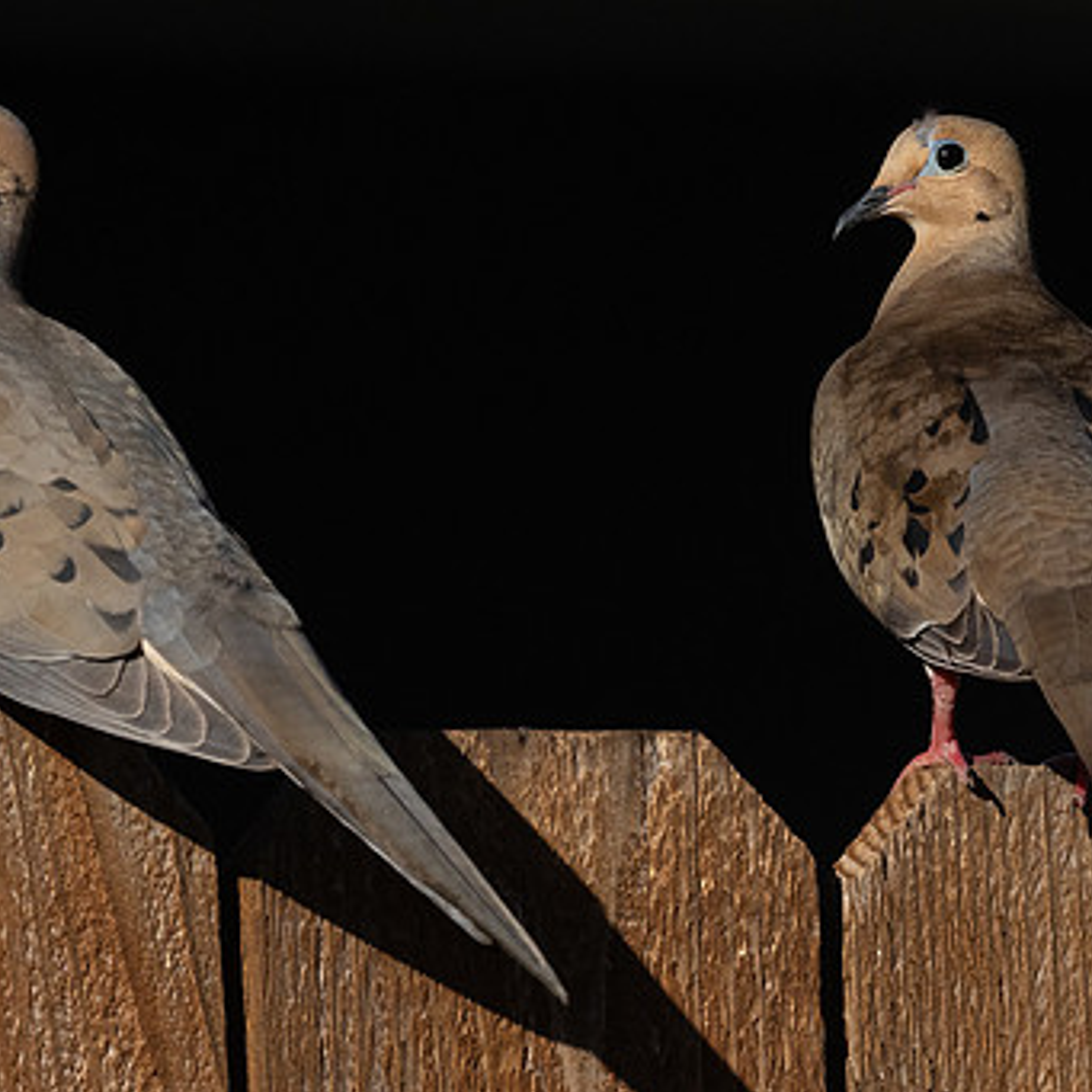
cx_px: 566
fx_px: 49146
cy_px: 602
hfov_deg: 1.3
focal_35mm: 1377
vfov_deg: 1.3
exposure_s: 1/1250
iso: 500
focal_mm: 420
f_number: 10
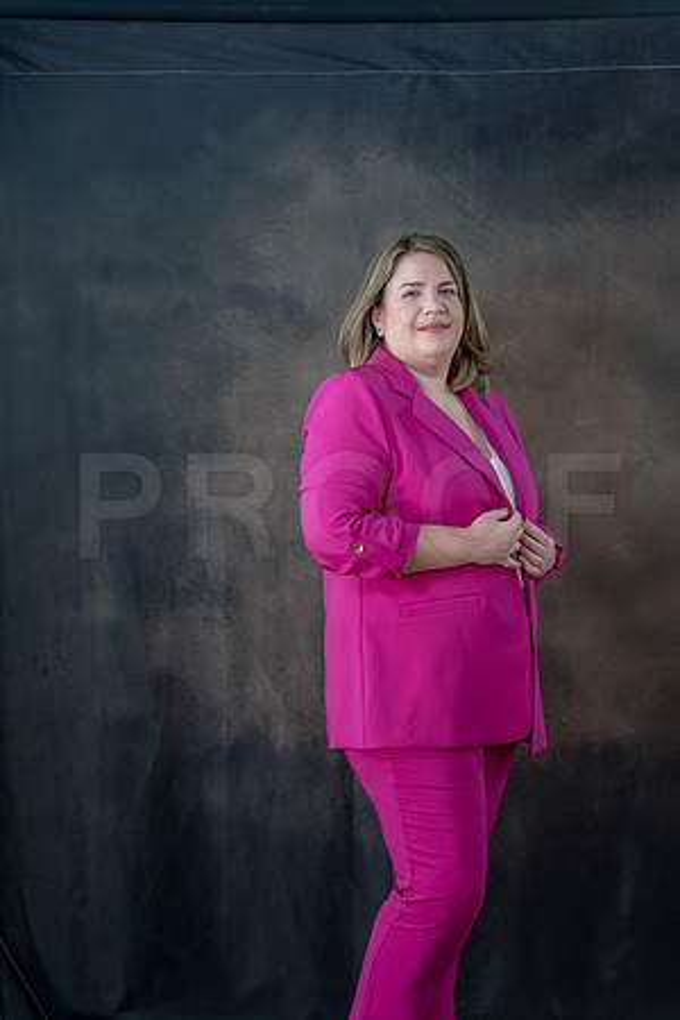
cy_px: 510
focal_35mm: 104
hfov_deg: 13.2
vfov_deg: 19.6
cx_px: 340
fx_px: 2946
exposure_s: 1/100
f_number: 4.5
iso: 400
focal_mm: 104
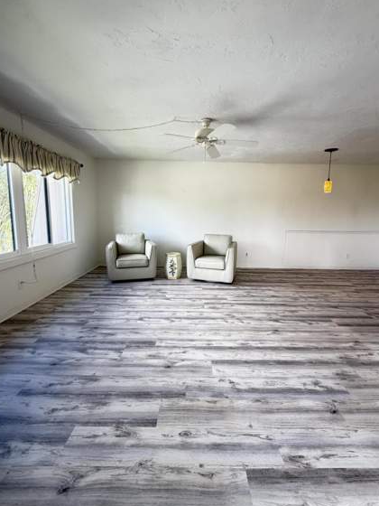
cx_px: 195
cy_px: 243
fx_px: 234
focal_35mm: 16
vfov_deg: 94.5
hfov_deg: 78.1
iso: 200
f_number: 2.2
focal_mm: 2.22
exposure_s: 1/60
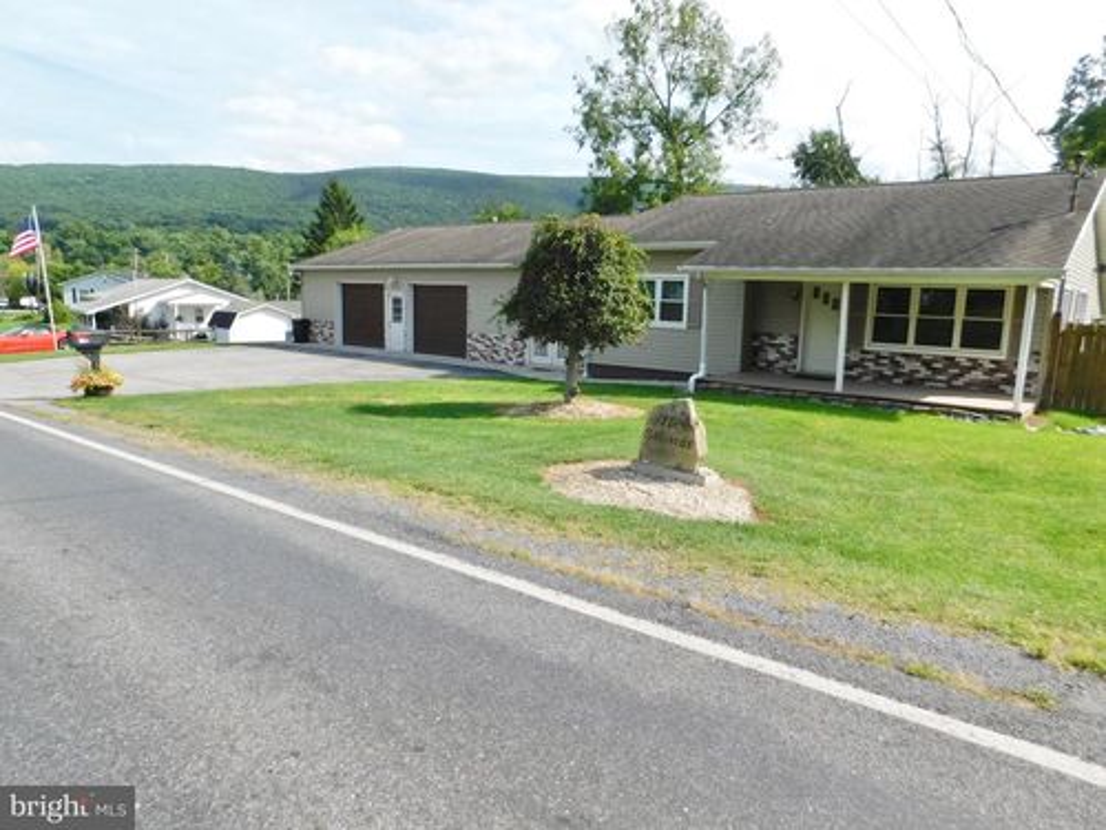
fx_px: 735
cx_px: 553
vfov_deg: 58.9
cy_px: 415
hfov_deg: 73.9
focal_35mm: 23
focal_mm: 4
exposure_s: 1/1250
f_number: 3
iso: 125
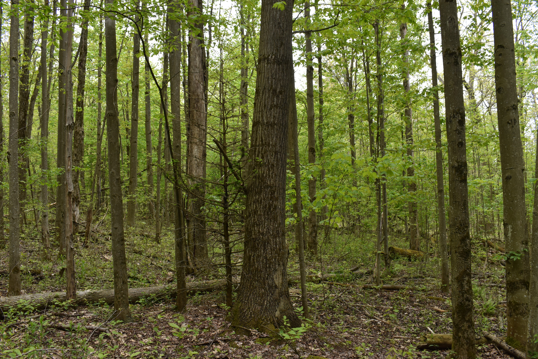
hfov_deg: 57.2
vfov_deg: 40.0
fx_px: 493
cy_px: 180
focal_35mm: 33
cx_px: 269
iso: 400
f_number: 6.3
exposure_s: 1/160
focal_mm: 22
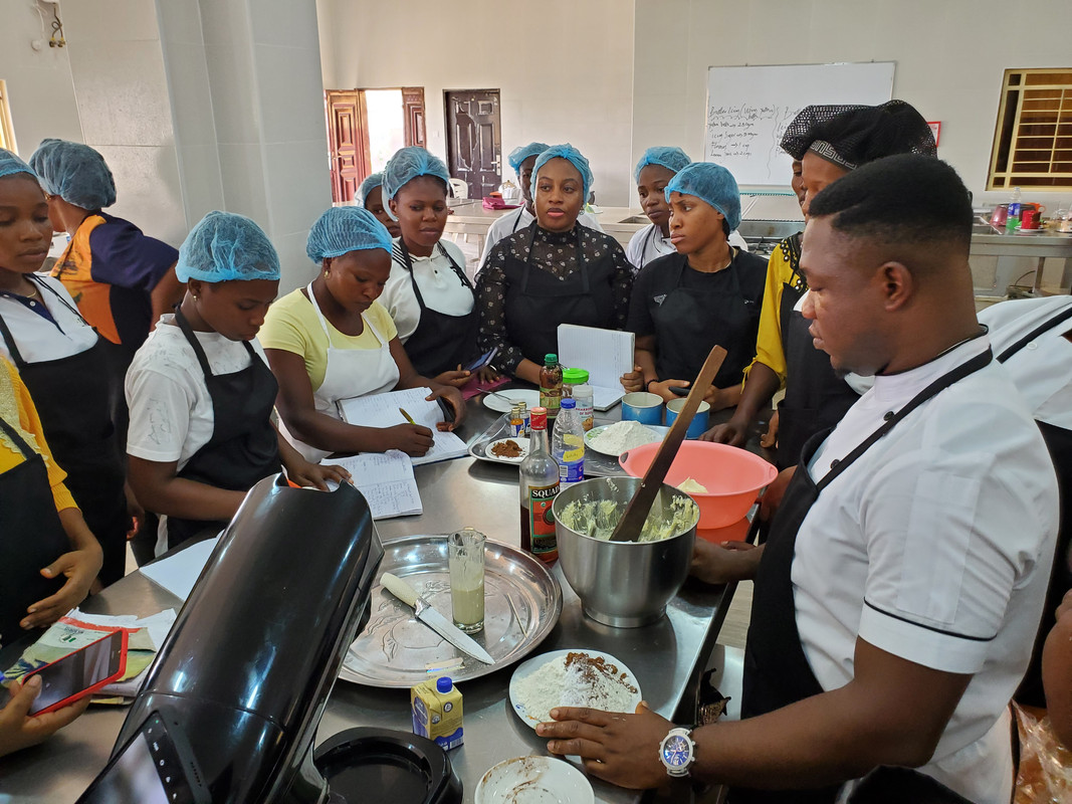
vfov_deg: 53.1
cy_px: 402
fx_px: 805
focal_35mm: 26
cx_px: 536
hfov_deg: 67.3
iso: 200
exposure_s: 1/40
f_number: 2.4
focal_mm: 4.3
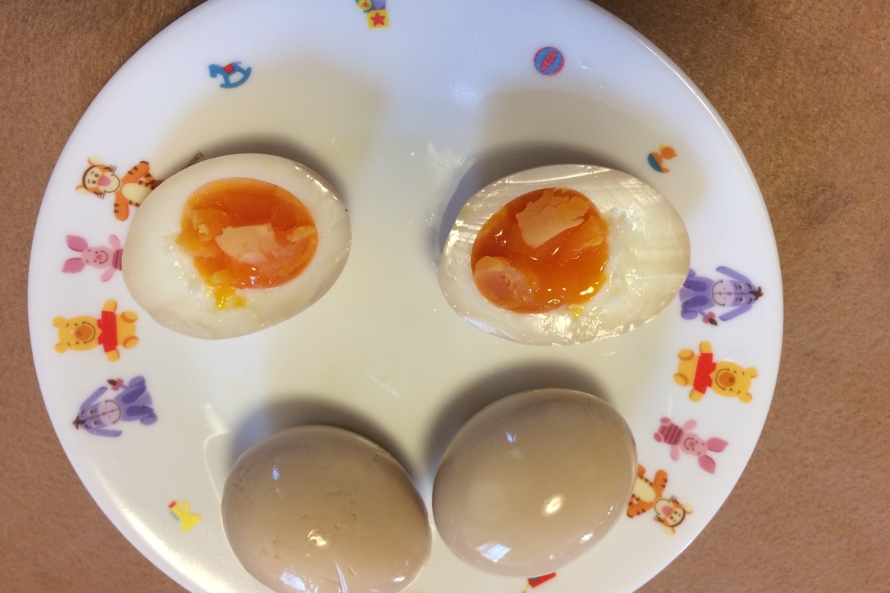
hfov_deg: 60.3
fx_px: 766
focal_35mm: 31
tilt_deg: -71.9
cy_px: 296
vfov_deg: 42.3
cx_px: 448
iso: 50
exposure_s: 1/30
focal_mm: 4.15
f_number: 2.2
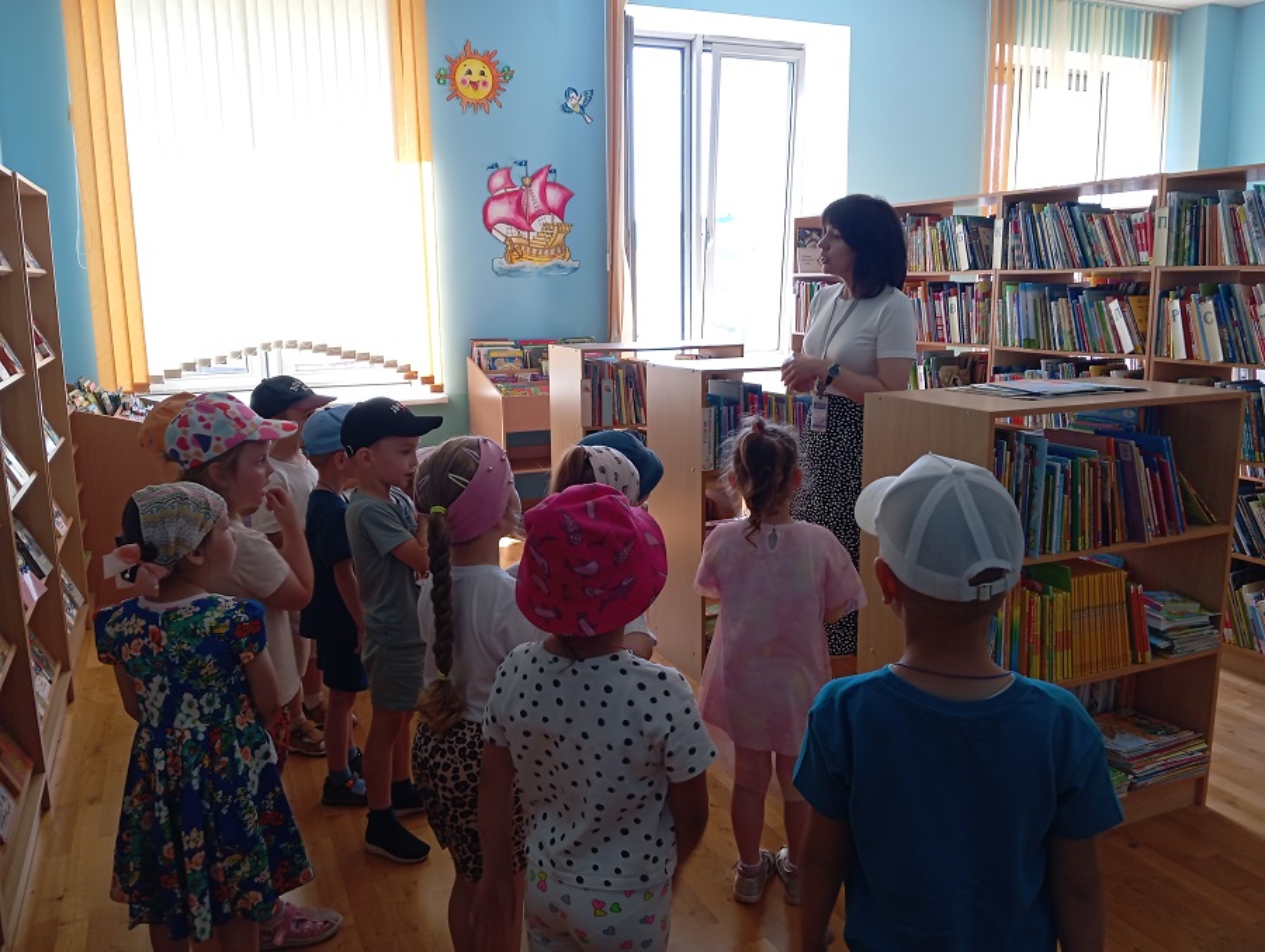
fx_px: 1024
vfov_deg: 49.8
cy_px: 476
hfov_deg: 63.4
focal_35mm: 28
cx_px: 632
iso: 131
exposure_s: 1/50
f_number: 1.8
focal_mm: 4.22
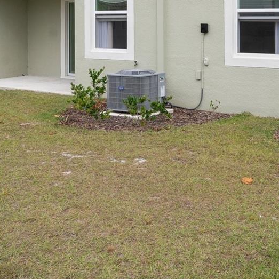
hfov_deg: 32.7
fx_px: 474
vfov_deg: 31.4
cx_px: 167
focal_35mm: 52
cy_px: 33
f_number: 8
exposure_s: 1/100
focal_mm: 20
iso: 320
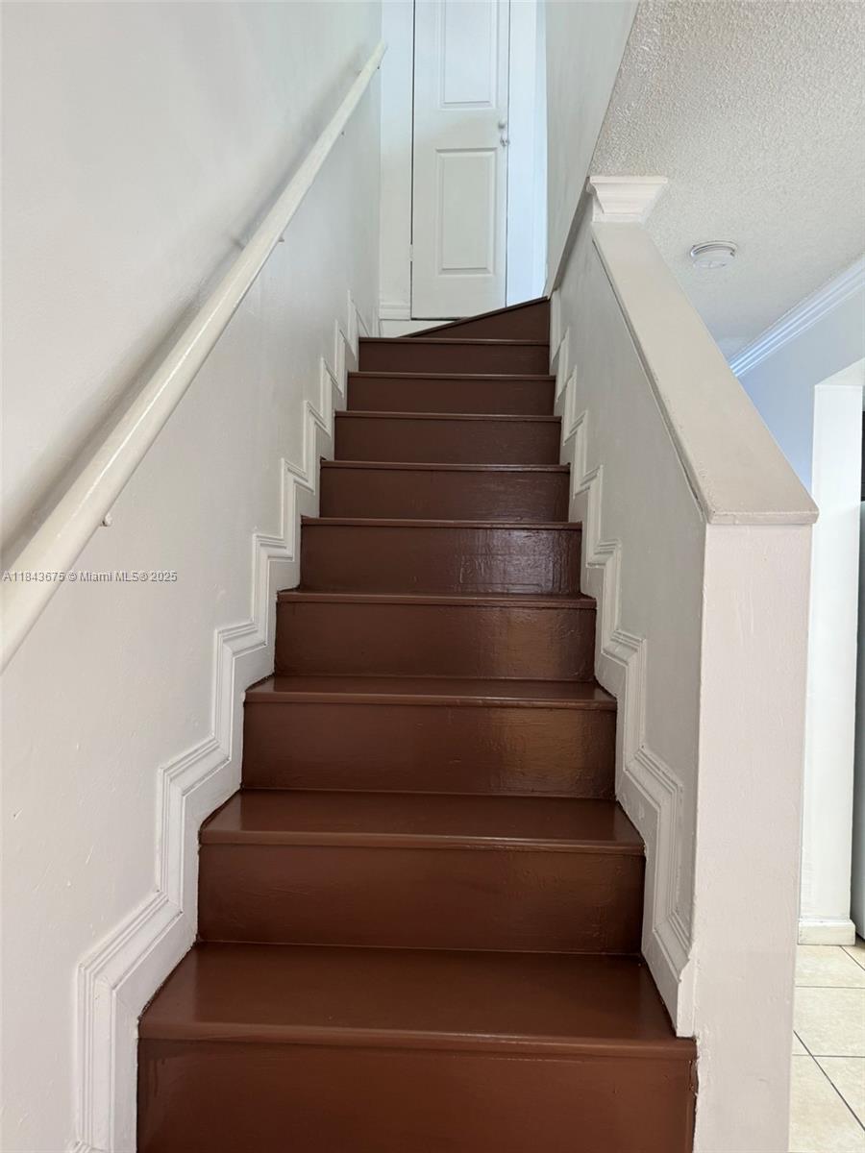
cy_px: 576
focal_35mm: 24
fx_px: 800
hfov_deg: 56.8
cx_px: 432
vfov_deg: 71.6
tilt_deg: -0.7
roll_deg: -0.8
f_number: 1.78
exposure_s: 1/60
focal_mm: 6.76
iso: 125
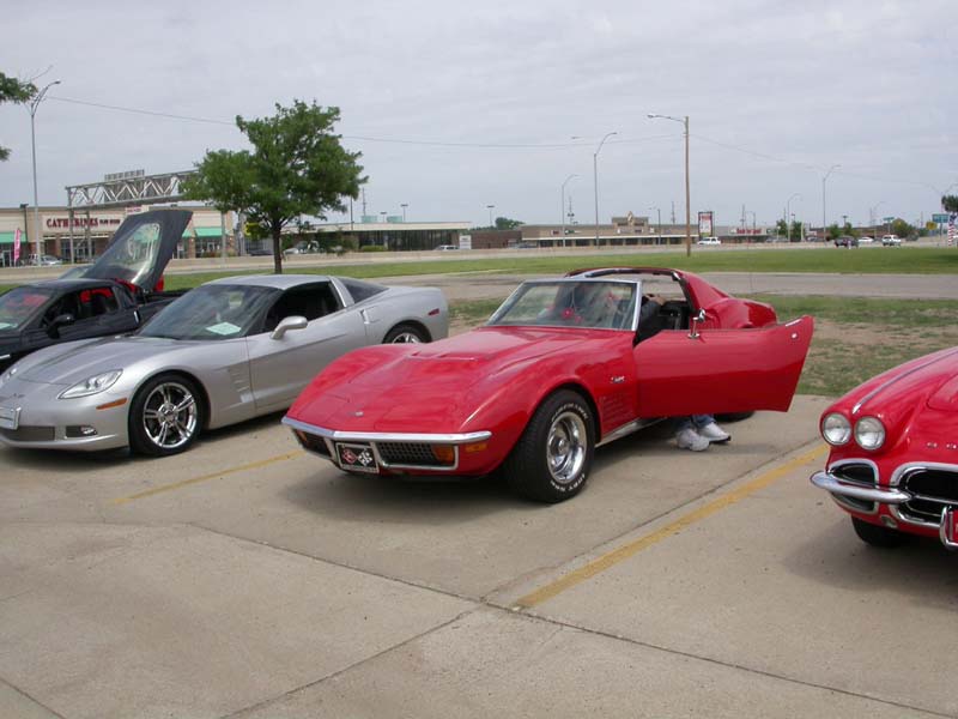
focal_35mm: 38
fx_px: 1052
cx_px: 479
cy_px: 360
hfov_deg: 49.0
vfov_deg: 37.7
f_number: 7.5
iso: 100
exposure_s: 1/478
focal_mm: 7.85
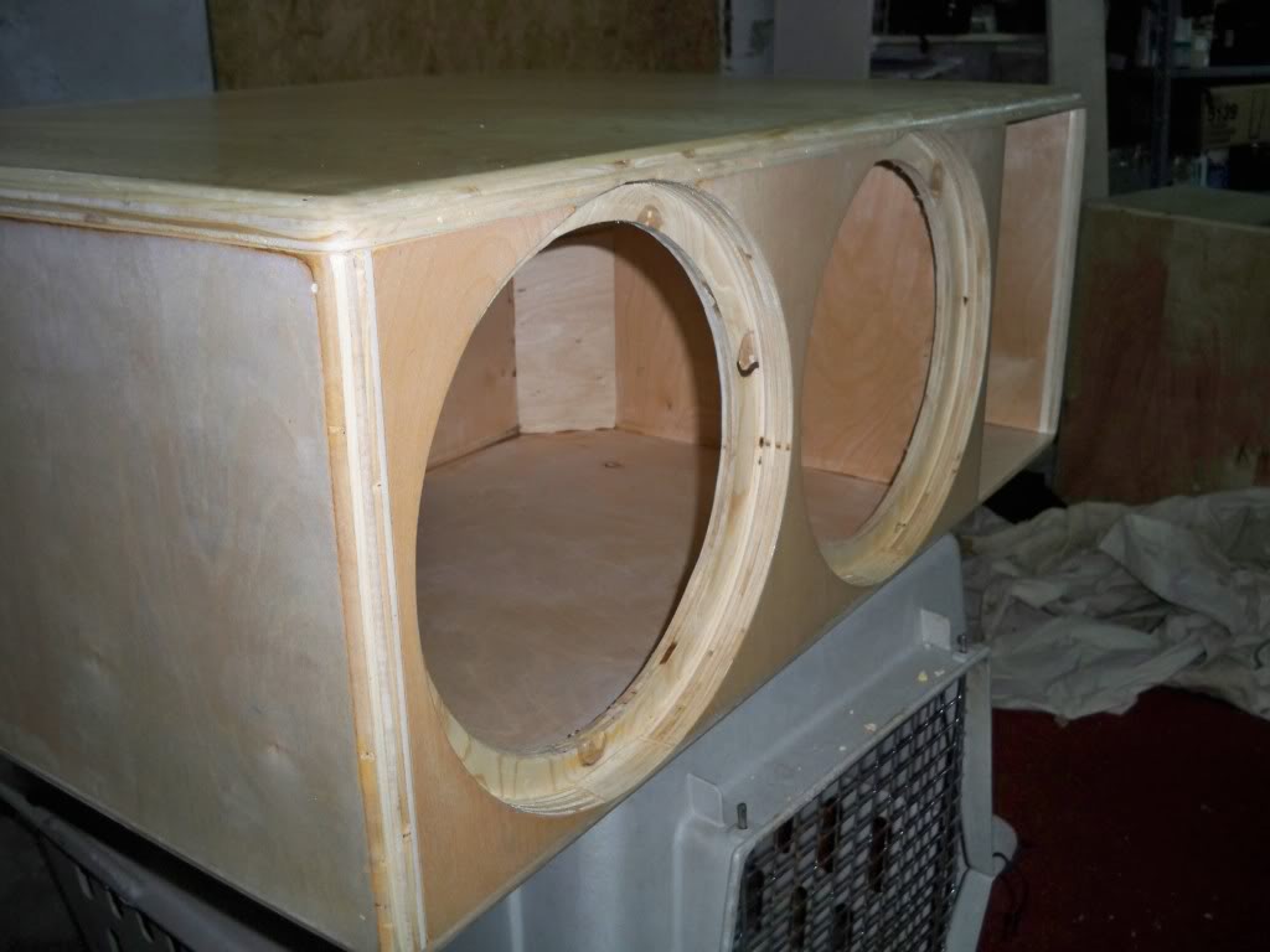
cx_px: 635
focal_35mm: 35
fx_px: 1284
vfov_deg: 40.7
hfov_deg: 52.6
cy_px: 476
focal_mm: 6.3
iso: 200
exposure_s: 1/60
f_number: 3.1
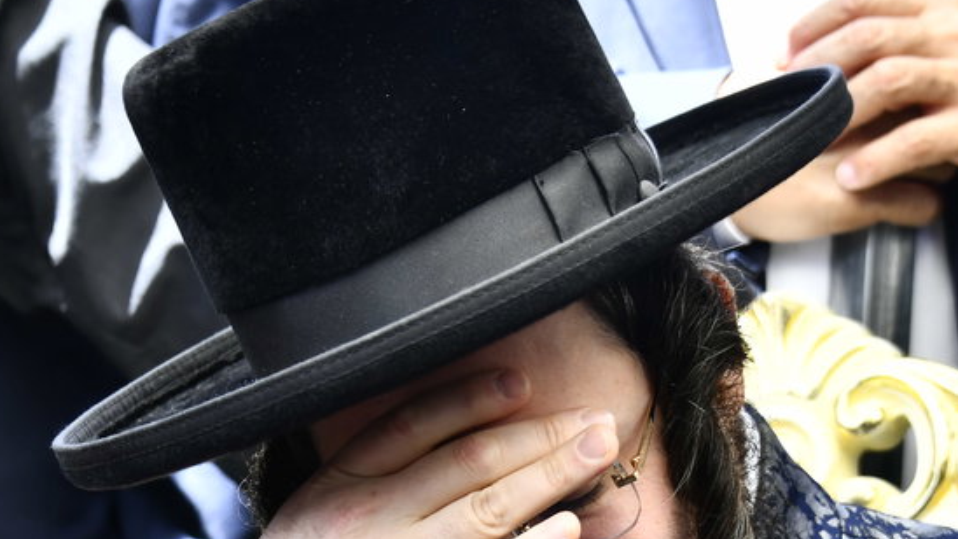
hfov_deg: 11.8
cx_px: 528
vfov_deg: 6.6
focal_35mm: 182
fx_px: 4622
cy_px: 622
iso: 320
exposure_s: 1/160
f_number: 5
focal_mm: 68
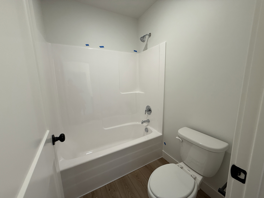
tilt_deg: -9.1
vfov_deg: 85.7
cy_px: 99
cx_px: 132
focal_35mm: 14
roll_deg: +1.2
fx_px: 107
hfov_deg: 102.1
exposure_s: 1/120
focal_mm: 2.22
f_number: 2.2
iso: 125
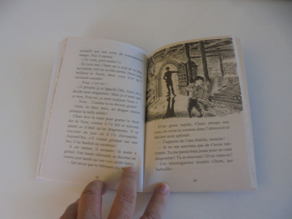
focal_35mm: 26
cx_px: 146
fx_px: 219
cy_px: 110
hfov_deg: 67.3
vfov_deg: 53.1
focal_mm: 4.6
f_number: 3.5
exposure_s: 1/30
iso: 100
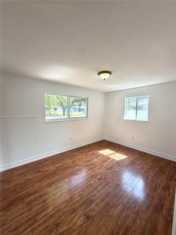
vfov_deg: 102.1
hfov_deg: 85.7
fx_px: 95
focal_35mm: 14
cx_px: 88
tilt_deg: -4.4
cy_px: 118
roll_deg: -0.1
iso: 80
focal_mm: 2.22
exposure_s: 1/121
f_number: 2.2
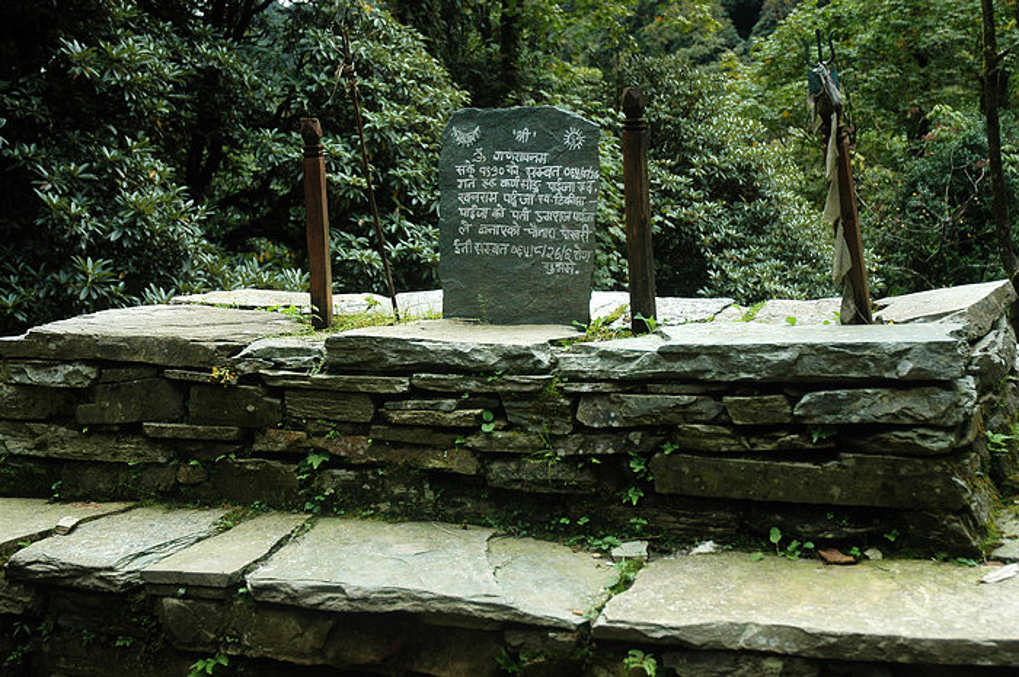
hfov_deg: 38.9
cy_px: 338
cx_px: 510
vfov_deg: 26.4
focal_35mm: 51
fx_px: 1442
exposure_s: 1/640
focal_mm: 34
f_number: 4.2
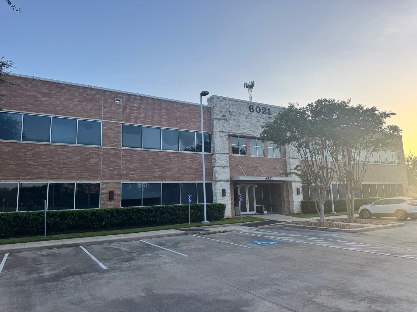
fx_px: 289
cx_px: 208
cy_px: 156
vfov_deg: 56.8
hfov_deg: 71.6
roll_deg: +2.3
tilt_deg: +7.6
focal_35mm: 24
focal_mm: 6.76
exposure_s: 1/1131
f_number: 1.78
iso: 80
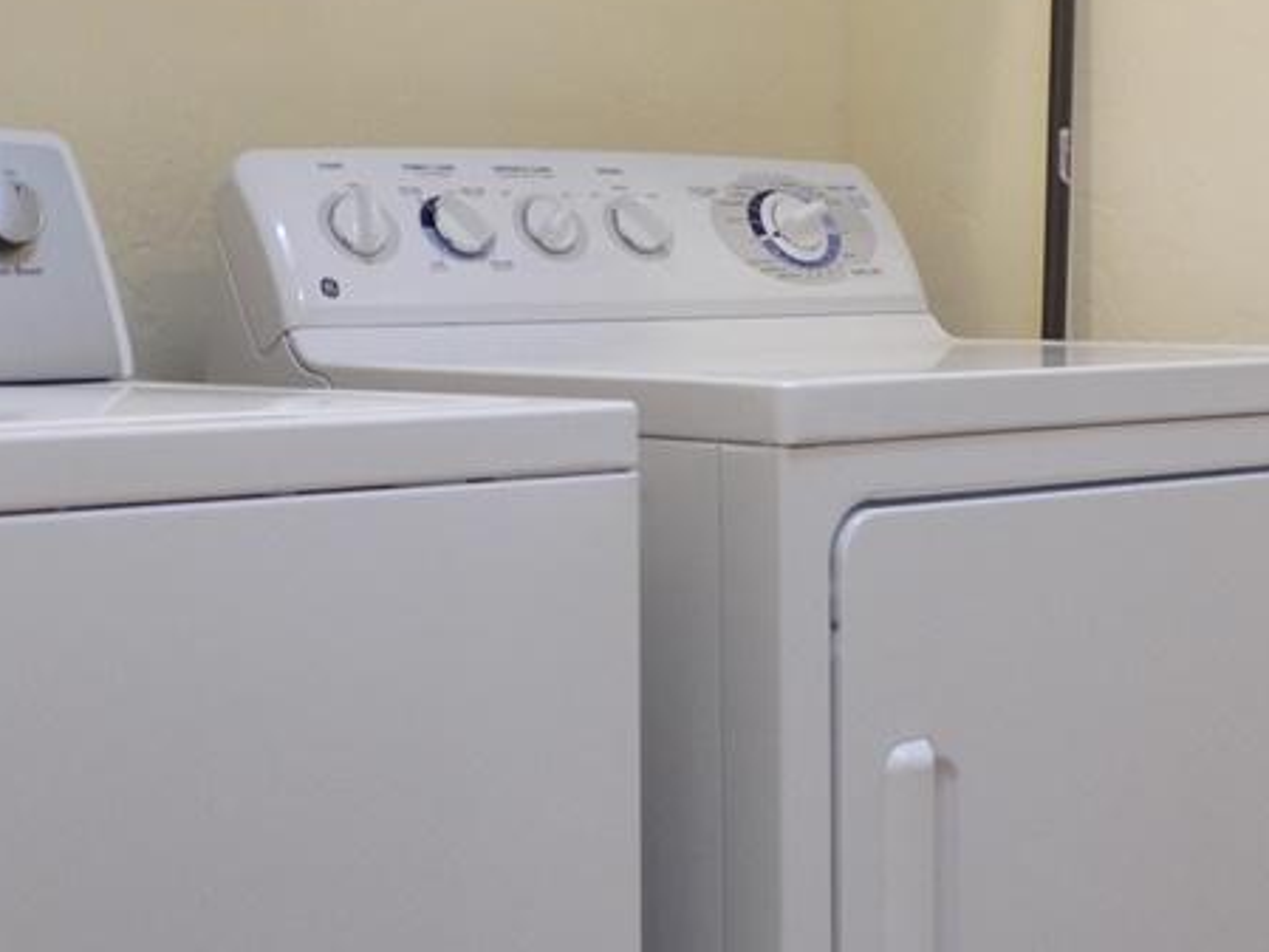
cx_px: 704
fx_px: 2860
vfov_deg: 18.9
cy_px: 342
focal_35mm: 78
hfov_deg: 25.0
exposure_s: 1/30
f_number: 2.8
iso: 125
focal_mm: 6.3
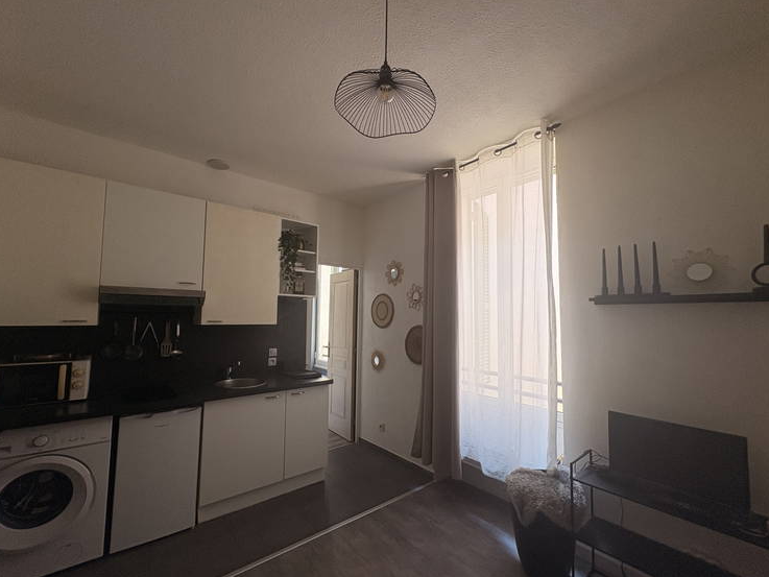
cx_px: 383
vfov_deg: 81.7
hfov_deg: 98.2
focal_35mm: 15
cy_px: 295
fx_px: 333
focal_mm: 2.22
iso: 125
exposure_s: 1/99
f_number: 2.2
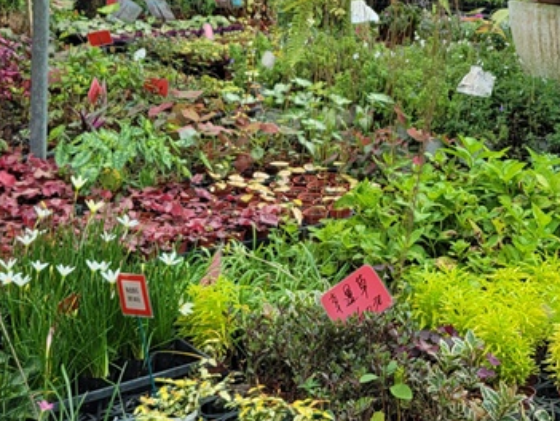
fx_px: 1198
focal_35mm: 74
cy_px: -118
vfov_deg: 18.6
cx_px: 455
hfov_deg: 25.8
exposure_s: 1/648
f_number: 1.8
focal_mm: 5.4
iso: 40
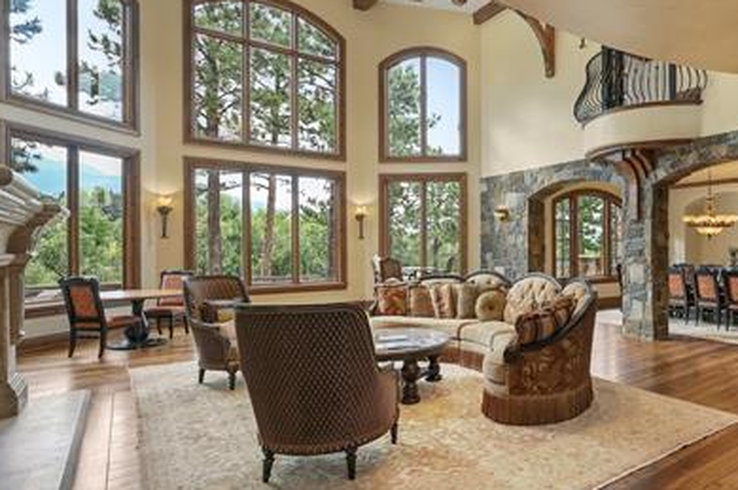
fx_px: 471
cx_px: 524
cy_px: 245
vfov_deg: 55.0
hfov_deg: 72.5
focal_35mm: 23
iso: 400
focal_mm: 14
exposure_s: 1/4
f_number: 8
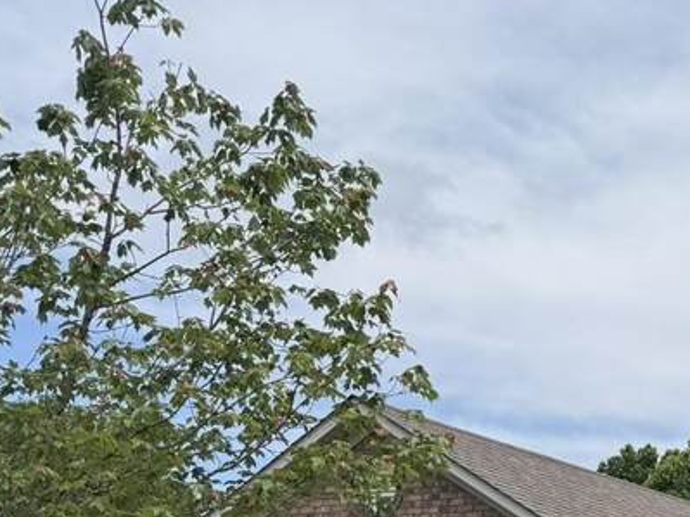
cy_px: 704
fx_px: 1534
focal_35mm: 77
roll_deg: -0.3
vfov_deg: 17.7
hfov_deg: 21.8
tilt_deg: +3.4
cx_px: 984
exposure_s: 1/6173
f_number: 1.78
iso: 80
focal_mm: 6.76
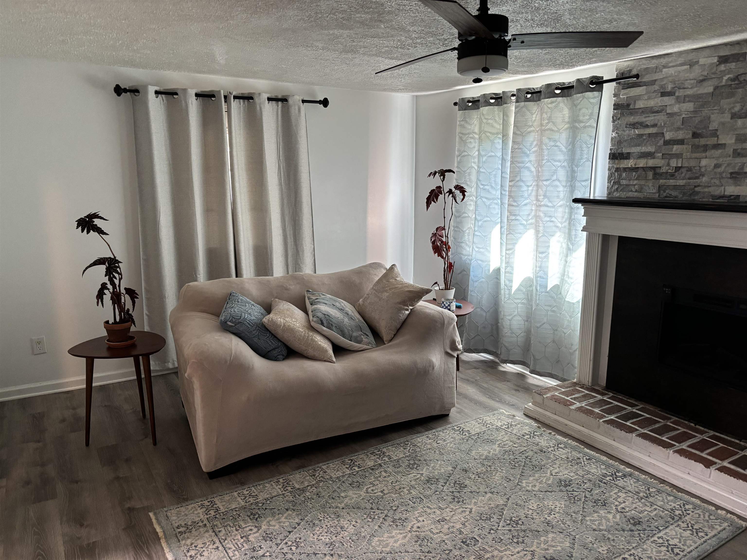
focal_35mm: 26
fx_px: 561
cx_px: 374
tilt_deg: -11.1
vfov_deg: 53.1
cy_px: 280
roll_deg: +0.2
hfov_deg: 67.3
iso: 250
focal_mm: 5.96
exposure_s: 1/60
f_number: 1.6
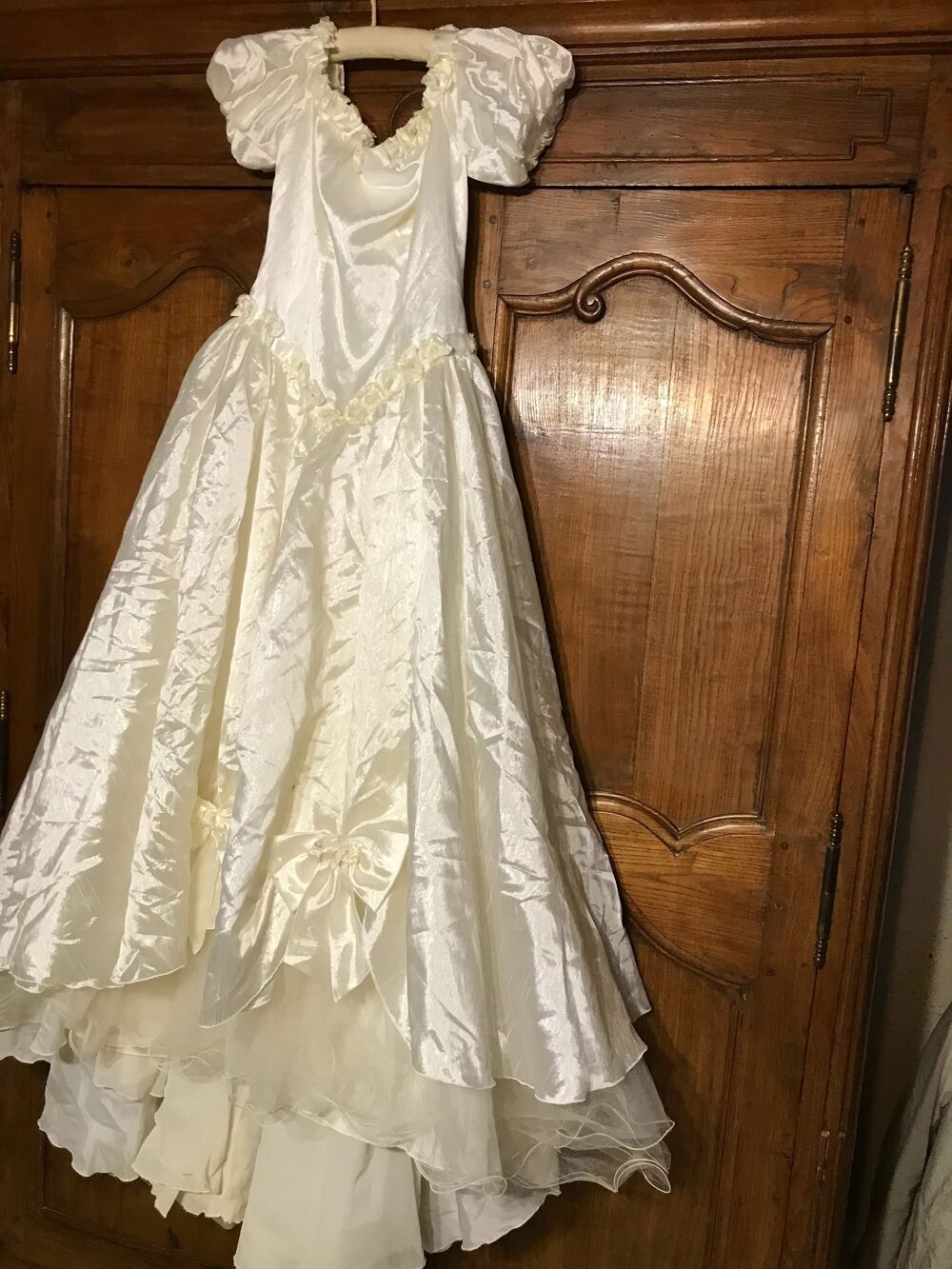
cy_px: 634
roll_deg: -3.3
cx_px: 476
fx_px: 1027
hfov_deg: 49.8
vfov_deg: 63.4
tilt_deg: -5.8
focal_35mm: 28
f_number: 1.8
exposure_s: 1/17
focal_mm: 3.99
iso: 50
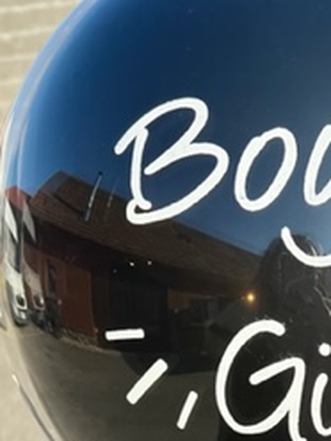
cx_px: 367
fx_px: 854
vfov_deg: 27.5
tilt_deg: -21.6
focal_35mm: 67
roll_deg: +4.3
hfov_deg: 20.8
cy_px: 425
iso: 50
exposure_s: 1/2457
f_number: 1.5
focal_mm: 5.7
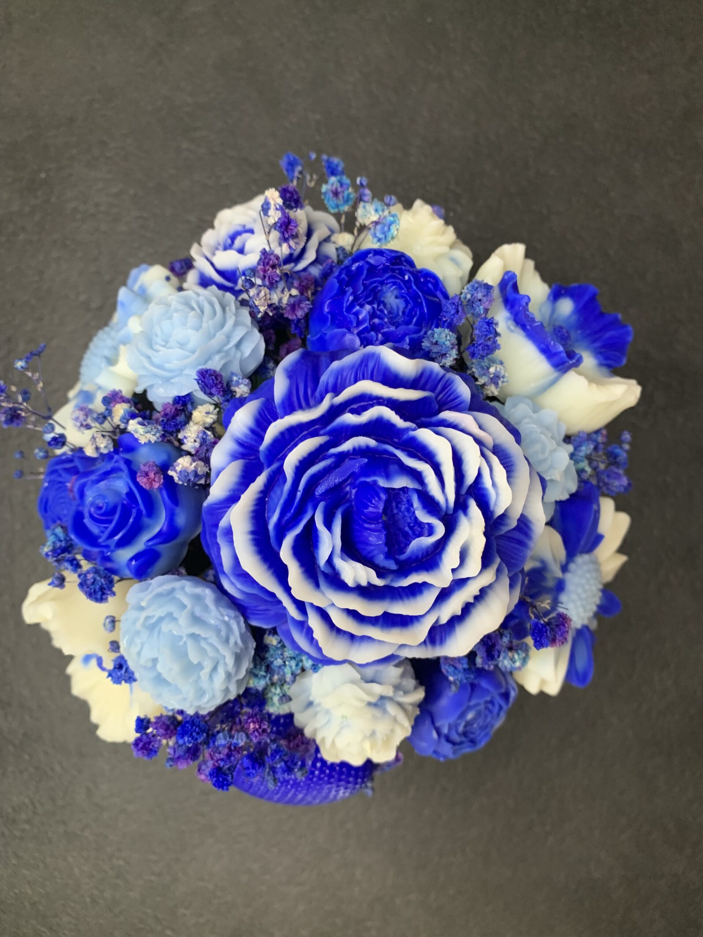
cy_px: 468
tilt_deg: -87.6
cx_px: 352
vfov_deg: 67.3
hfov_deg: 53.1
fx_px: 704
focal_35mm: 26
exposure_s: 1/60
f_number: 1.8
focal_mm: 4.25
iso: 160
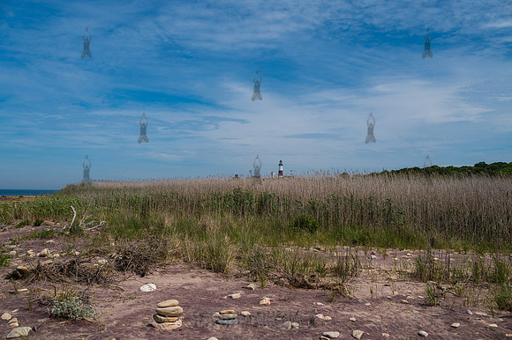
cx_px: 256
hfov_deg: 54.5
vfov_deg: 37.8
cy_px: 170
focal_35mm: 35
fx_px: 497
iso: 125
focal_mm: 35
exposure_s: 1/1600
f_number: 5
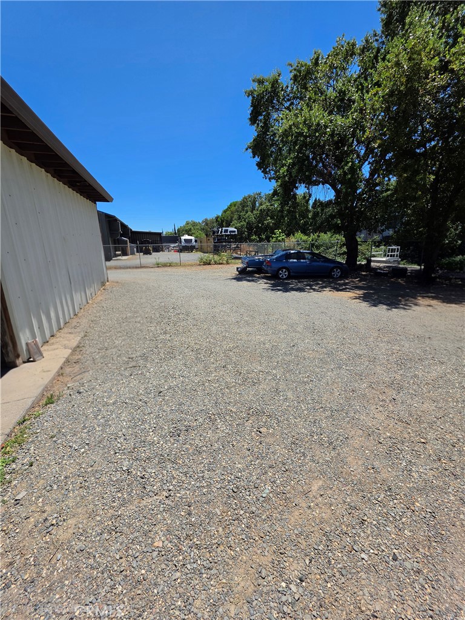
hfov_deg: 89.9
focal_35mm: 13
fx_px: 233
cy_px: 310
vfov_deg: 106.2
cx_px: 232
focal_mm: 2.2
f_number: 1.9
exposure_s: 1/2000
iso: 32
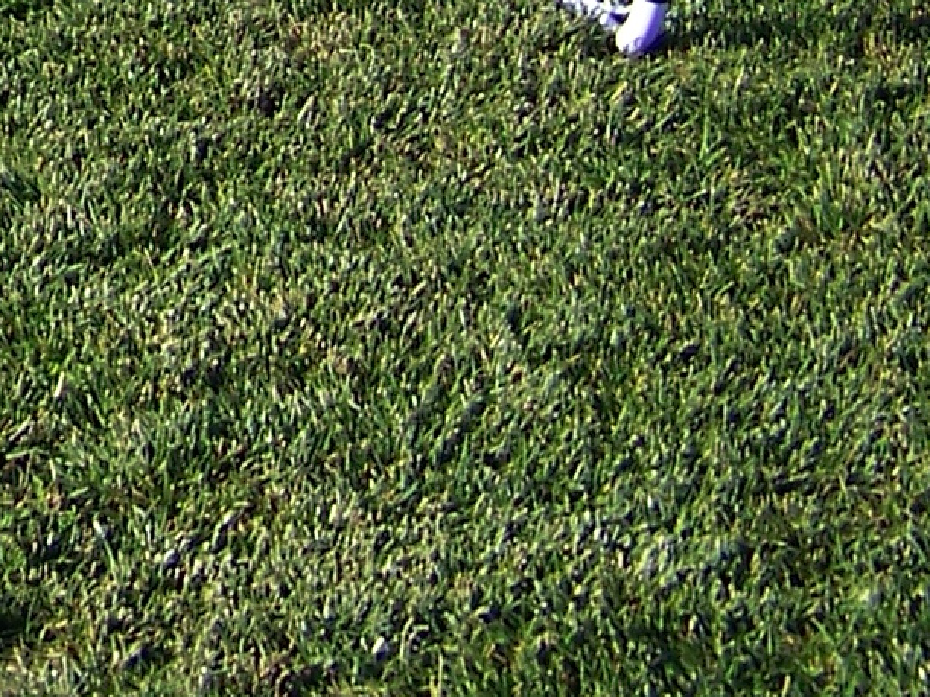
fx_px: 4862
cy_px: -849
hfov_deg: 9.7
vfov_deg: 7.7
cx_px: -1294
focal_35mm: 181
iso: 64
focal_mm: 5.85
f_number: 2.8
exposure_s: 1/640
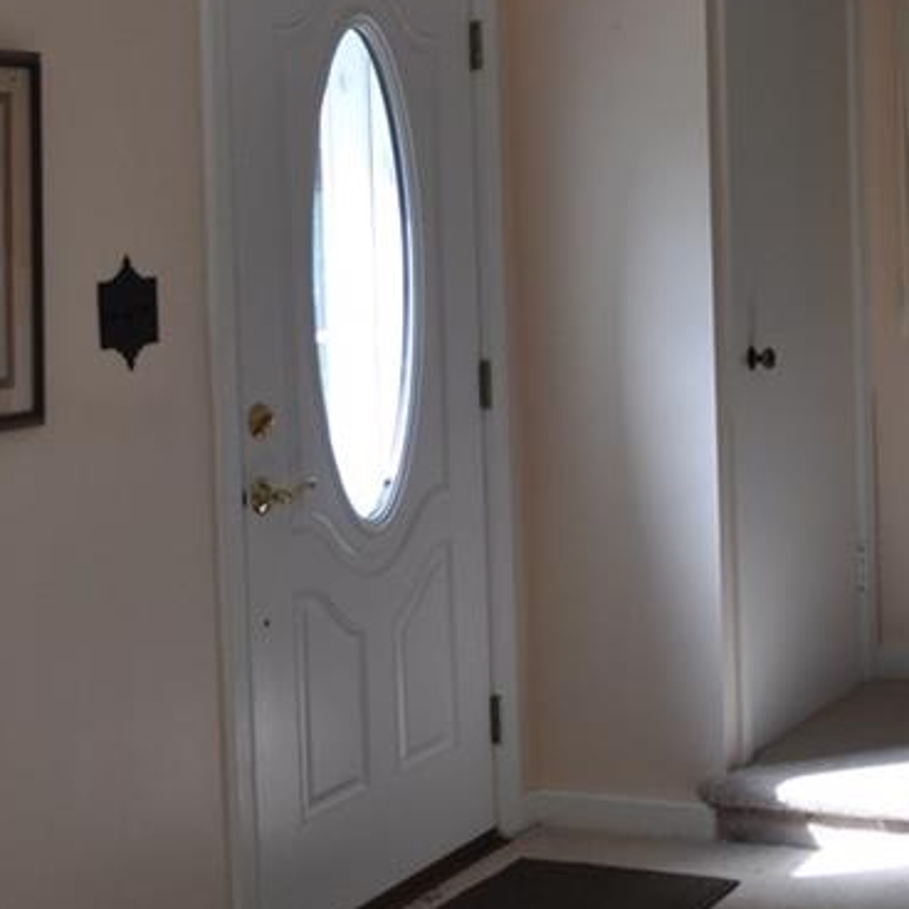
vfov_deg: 21.9
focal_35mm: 78
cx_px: 845
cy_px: 177
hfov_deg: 21.6
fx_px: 2317
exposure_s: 1/125
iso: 400
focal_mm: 22
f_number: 5.6
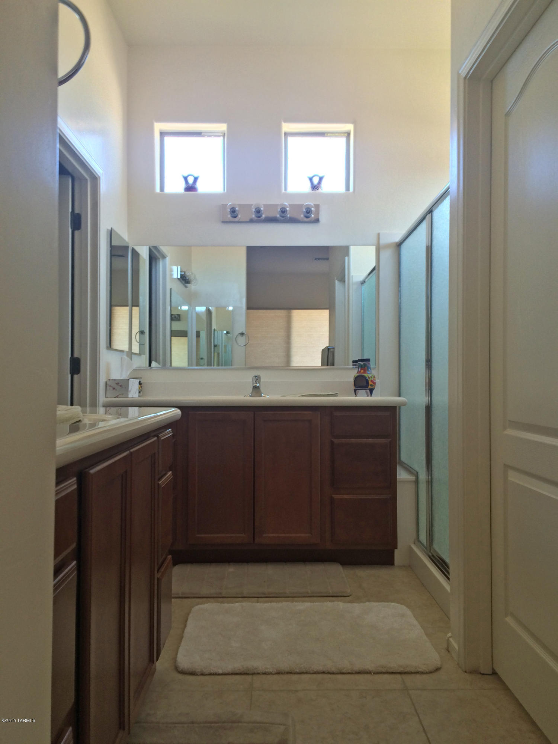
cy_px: 372
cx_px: 279
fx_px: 623
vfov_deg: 61.7
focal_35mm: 29
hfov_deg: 48.2
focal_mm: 4.15
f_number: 2.2
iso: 50
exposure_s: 1/30
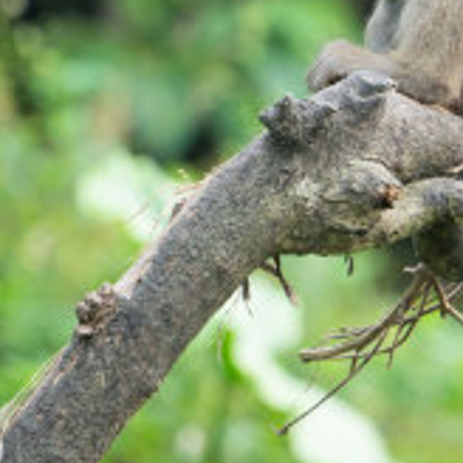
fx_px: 14421
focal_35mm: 953
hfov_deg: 1.8
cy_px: -48
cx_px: 517
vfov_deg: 1.8
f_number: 7.1
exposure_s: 1/200
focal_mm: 300
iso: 1250
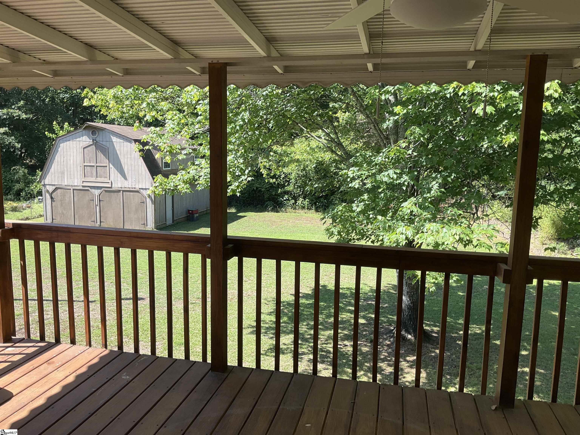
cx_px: 290
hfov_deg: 61.7
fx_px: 486
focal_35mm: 29
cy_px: 218
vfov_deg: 48.2
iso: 25
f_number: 1.8
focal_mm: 3
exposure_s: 1/412
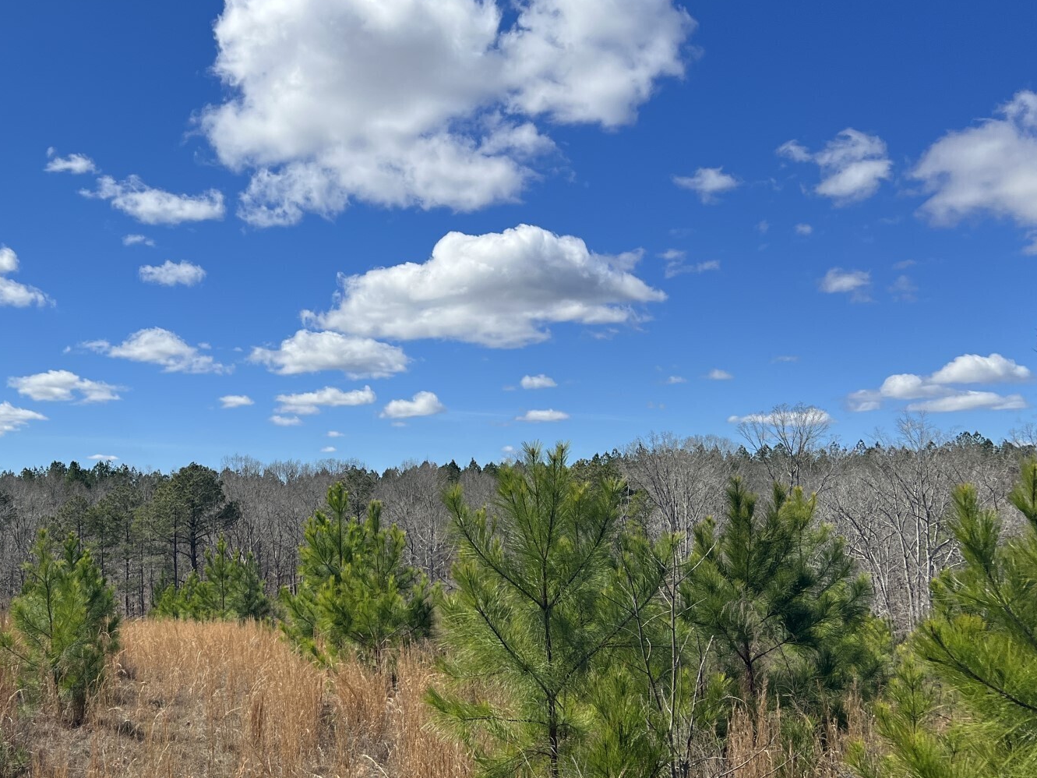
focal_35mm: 40
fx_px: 1198
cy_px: 439
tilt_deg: +4.3
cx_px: 319
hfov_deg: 45.8
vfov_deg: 35.9
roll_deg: +0.5
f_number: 1.5
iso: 50
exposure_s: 1/5882
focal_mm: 5.7
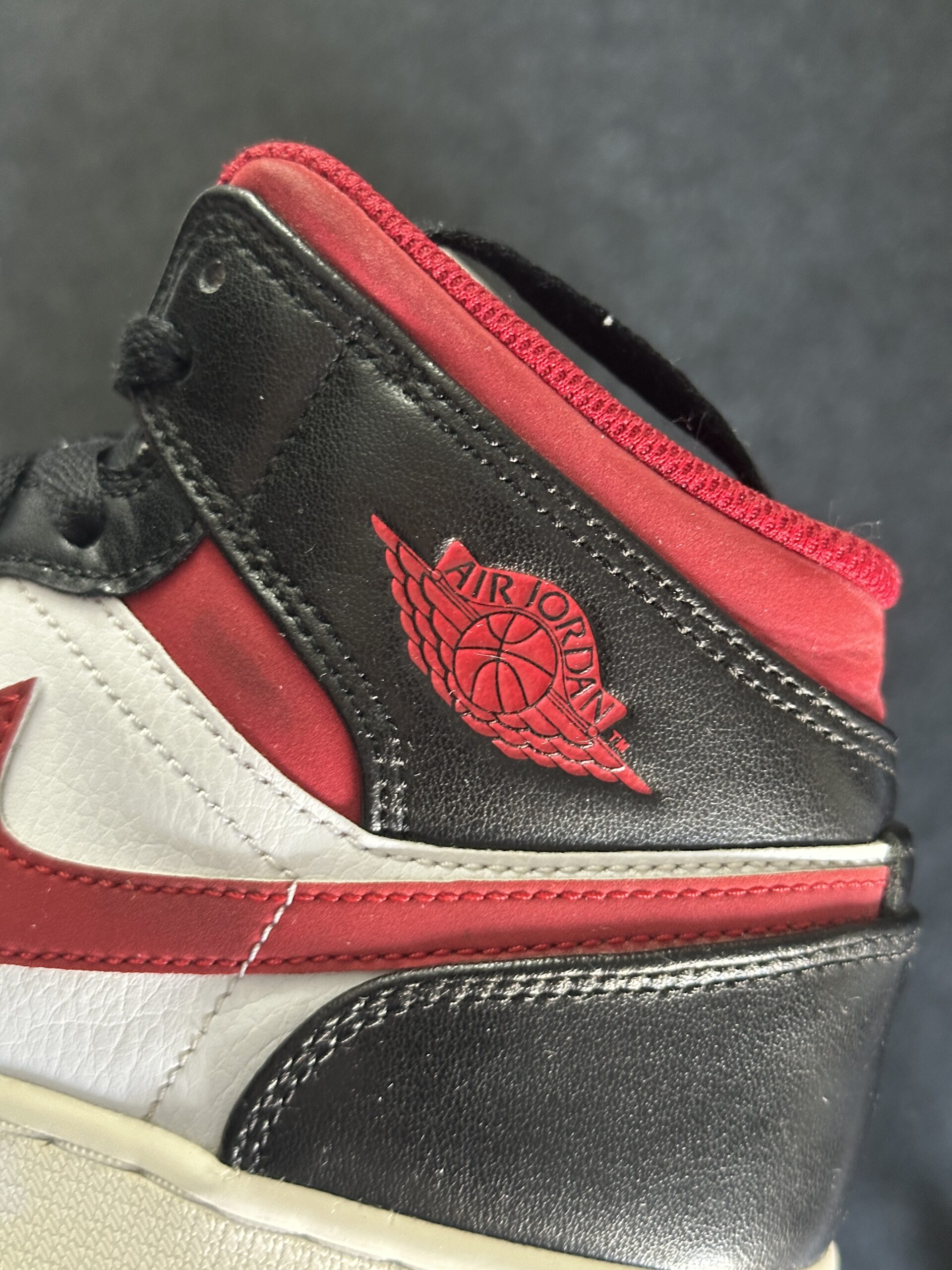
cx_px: 476
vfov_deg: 39.7
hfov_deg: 30.3
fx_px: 1760
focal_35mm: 48
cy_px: 635
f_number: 1.78
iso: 400
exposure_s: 1/33
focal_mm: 6.86
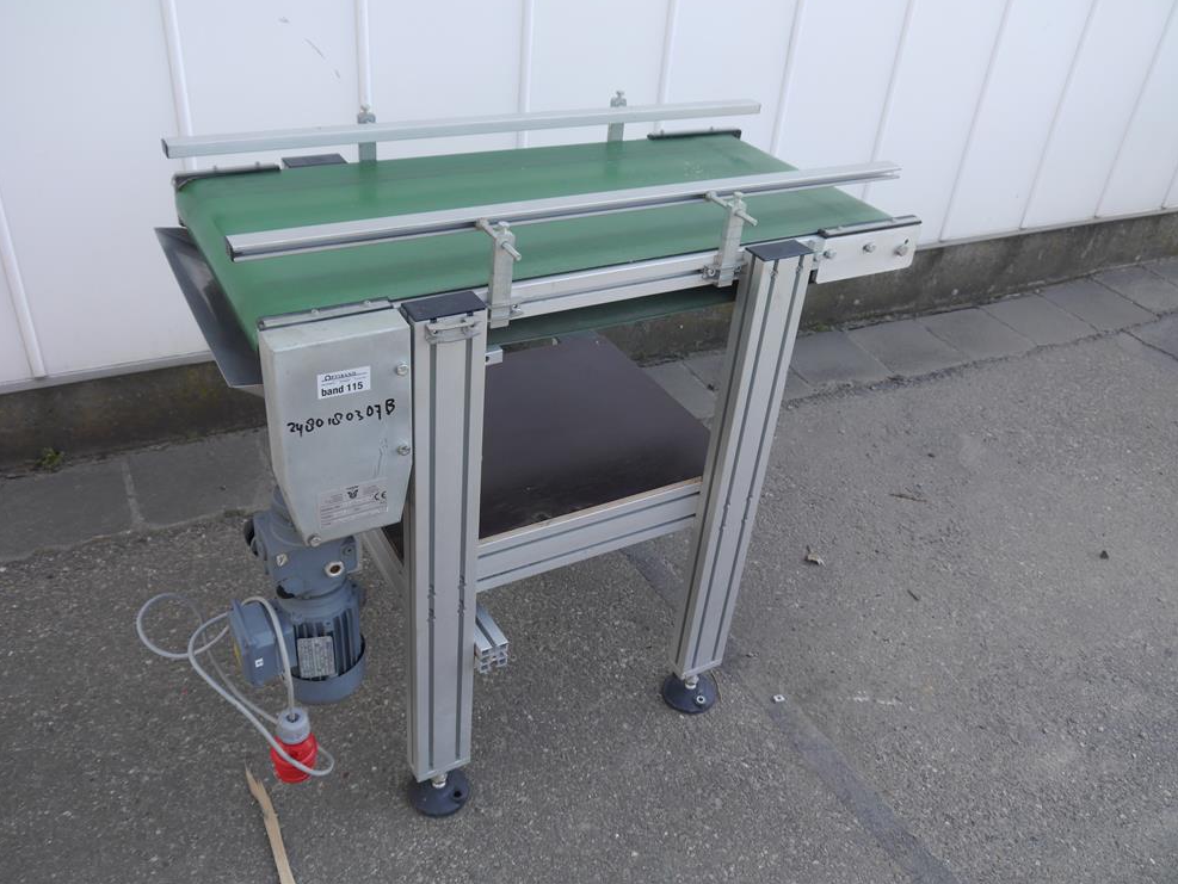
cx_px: 587
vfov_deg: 48.2
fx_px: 987
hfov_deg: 61.6
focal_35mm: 29
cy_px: 427
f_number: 4.5
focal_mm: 14
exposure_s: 1/125
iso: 160
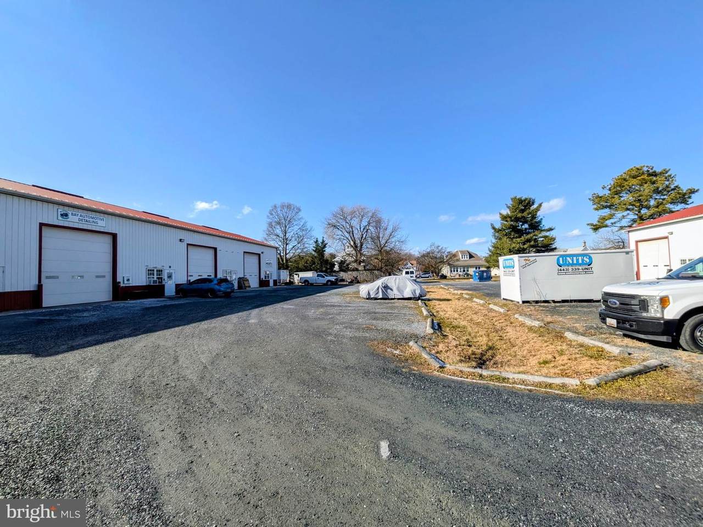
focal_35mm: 14
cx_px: 352
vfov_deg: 85.7
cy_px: 264
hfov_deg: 102.1
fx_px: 284
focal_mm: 1.85
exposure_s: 1/1718
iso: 47
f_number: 2.2
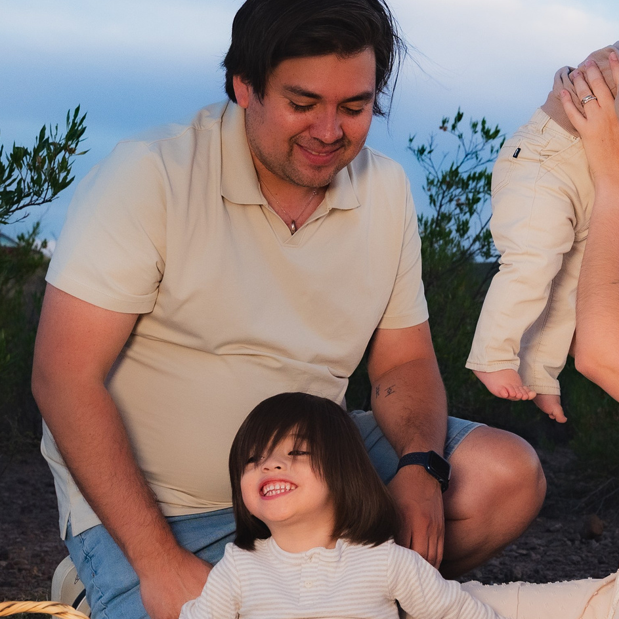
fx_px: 1760
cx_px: 483
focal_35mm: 87
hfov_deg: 19.8
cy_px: 316
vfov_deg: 19.9
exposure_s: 1/250
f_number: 5.6
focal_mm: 29.5
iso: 800
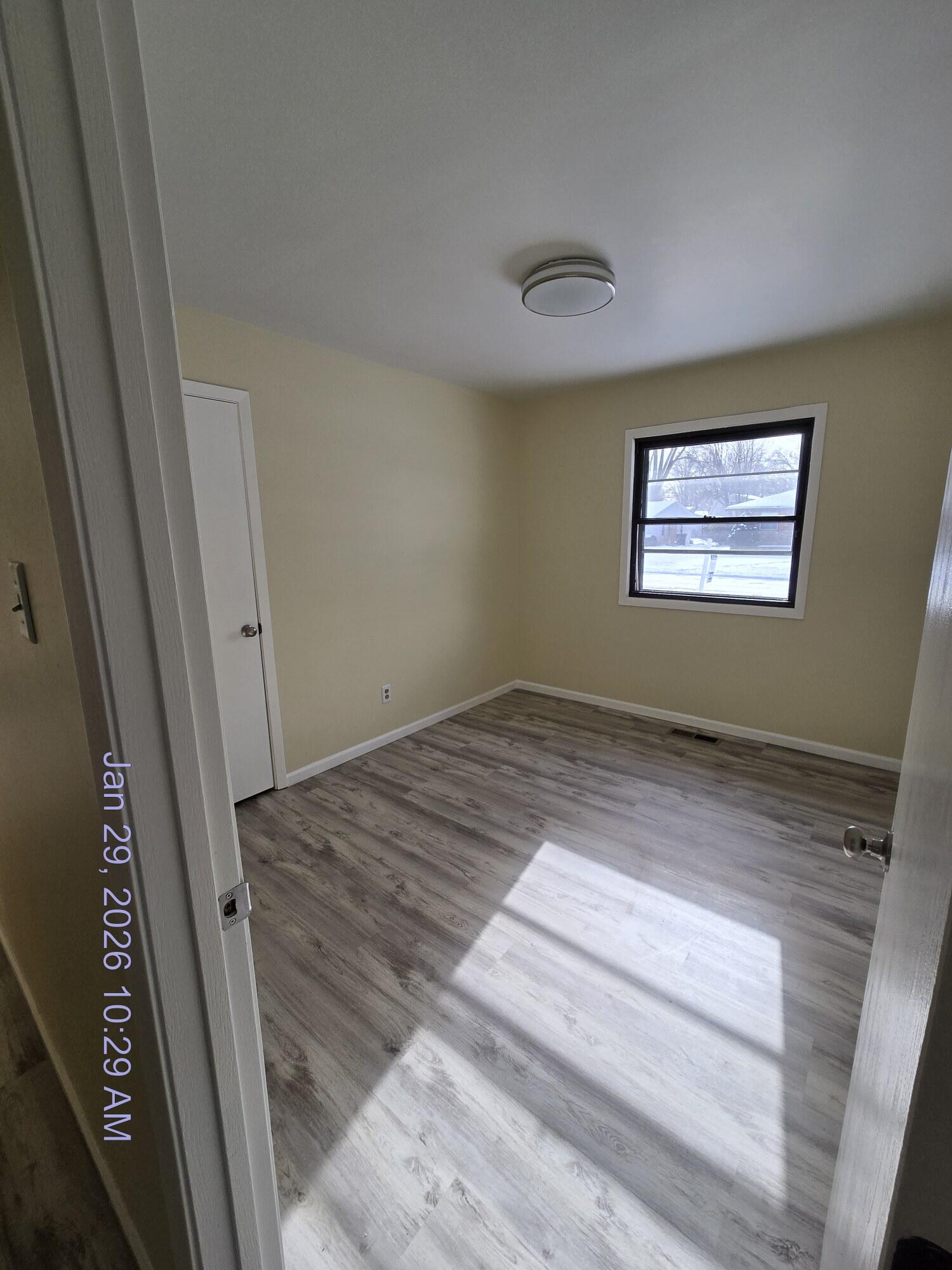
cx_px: 476
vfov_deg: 106.2
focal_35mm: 13
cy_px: 635
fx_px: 477
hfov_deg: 89.9
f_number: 2.2
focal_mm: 2.2
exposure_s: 1/547
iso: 50
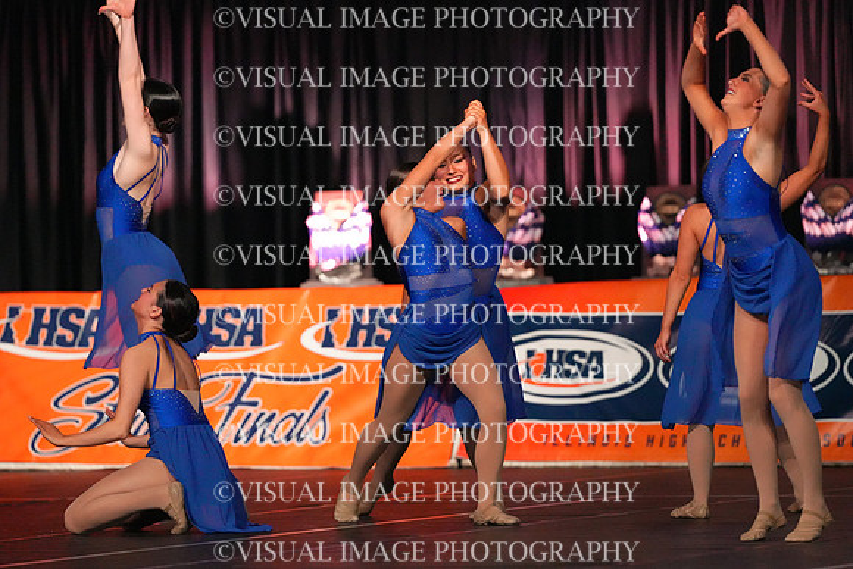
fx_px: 7110
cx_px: 426
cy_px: 284
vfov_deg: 4.6
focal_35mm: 300
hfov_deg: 6.9
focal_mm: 300
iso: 16000
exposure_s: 1/1250
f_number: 3.5
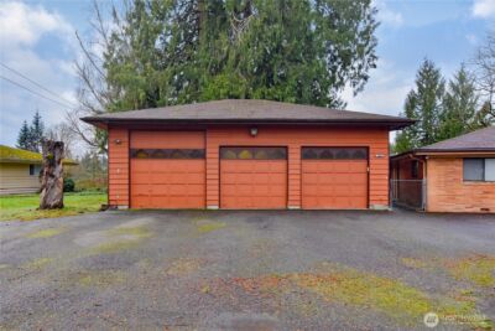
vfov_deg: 48.0
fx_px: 371
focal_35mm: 27
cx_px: 248
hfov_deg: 67.4
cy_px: 166
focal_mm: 18
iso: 800
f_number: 7.1
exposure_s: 1/200
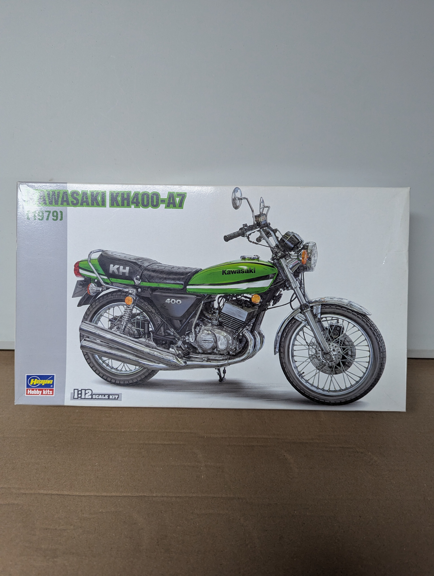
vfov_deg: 71.5
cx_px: 217
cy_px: 288
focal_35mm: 24
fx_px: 400
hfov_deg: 56.9
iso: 448
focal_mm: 6.81
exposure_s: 1/144
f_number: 1.85
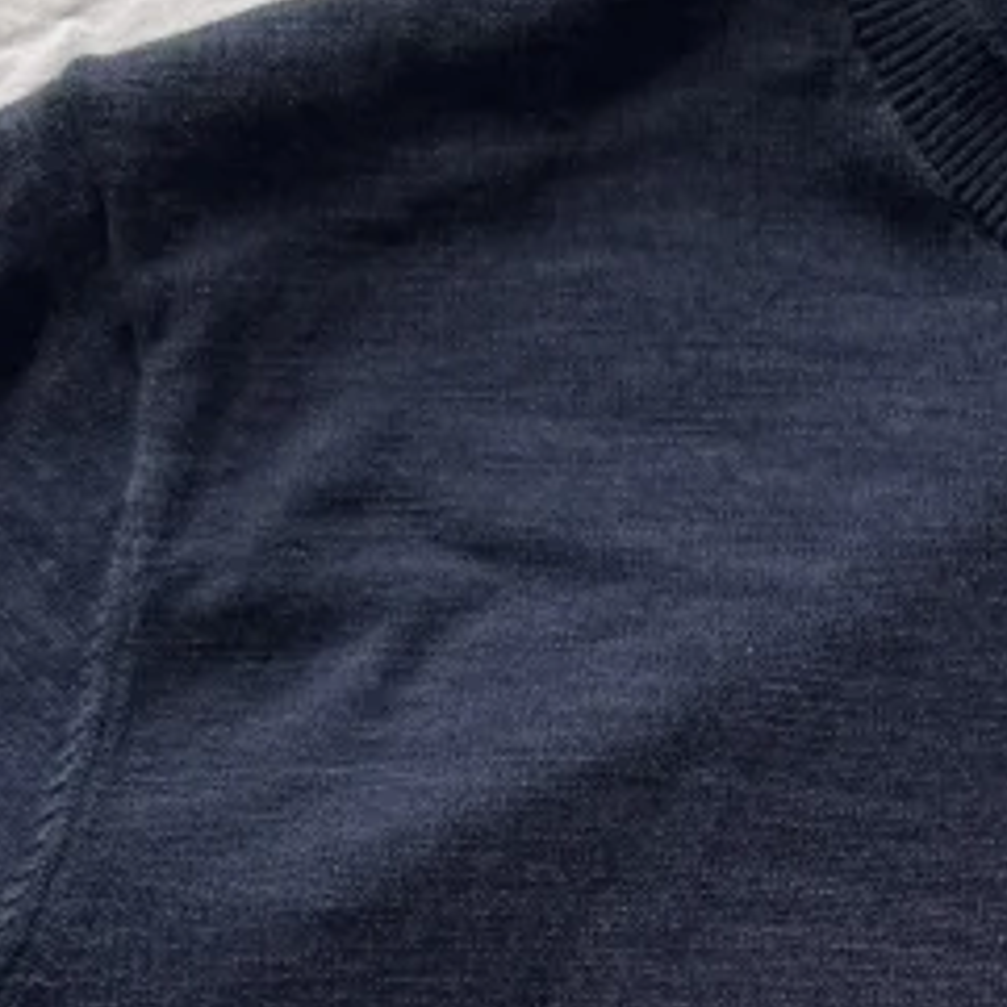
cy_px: 1659
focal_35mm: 127
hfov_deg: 13.2
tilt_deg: -77.1
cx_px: 1333
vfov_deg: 12.8
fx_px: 4180
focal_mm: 6.76
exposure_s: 1/121
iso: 64
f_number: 1.78
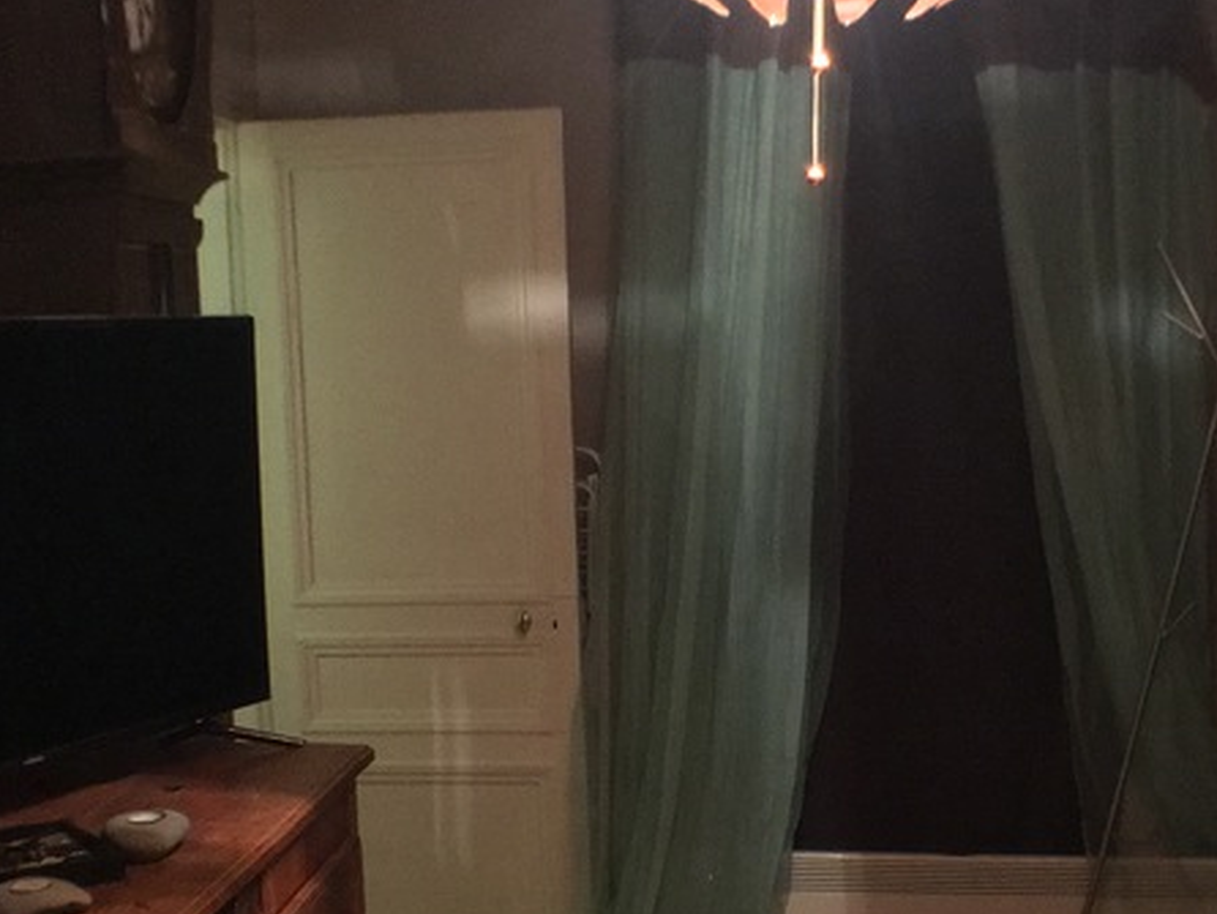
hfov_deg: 29.7
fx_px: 2286
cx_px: 772
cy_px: 663
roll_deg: -1.0
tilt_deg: -8.2
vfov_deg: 22.4
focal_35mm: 65
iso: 400
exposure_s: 1/17
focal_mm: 4.15
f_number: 2.2
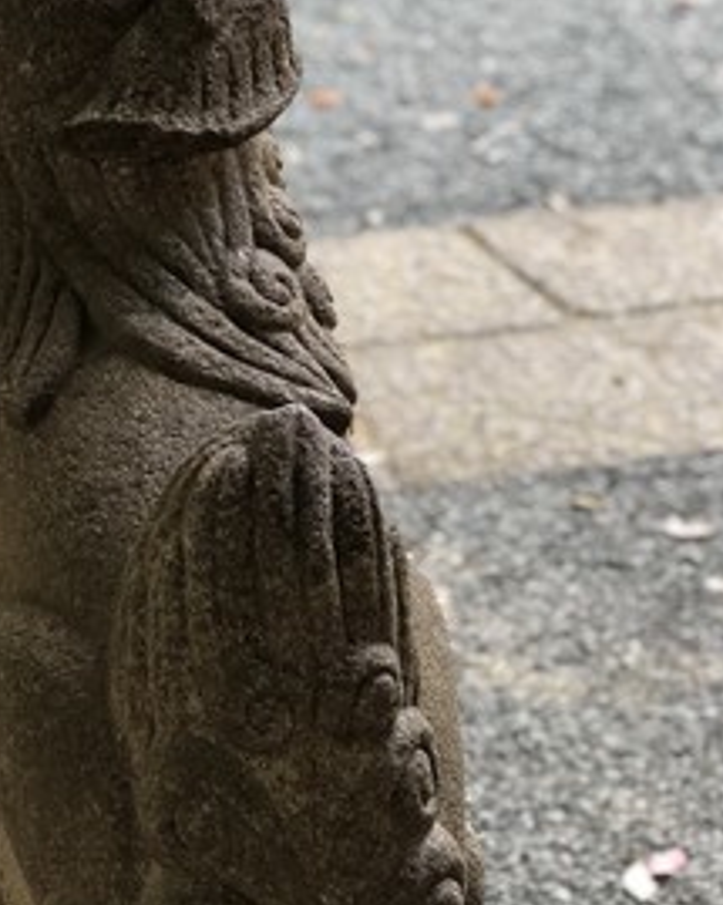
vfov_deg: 20.6
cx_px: 192
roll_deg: -1.1
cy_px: 511
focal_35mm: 93
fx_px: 2489
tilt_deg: -28.2
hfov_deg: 16.5
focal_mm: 6.6
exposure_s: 1/30
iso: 80
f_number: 2.8
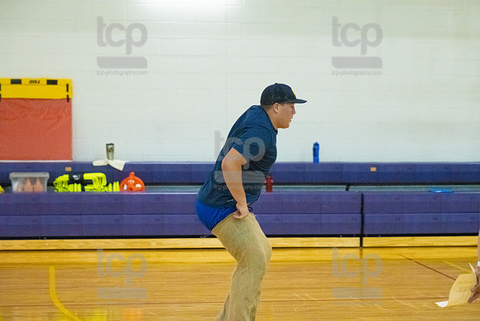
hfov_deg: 22.1
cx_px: 240
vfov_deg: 14.9
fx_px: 1227
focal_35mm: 92
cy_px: 160
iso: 6400
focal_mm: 92
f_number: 4.5
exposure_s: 1/640
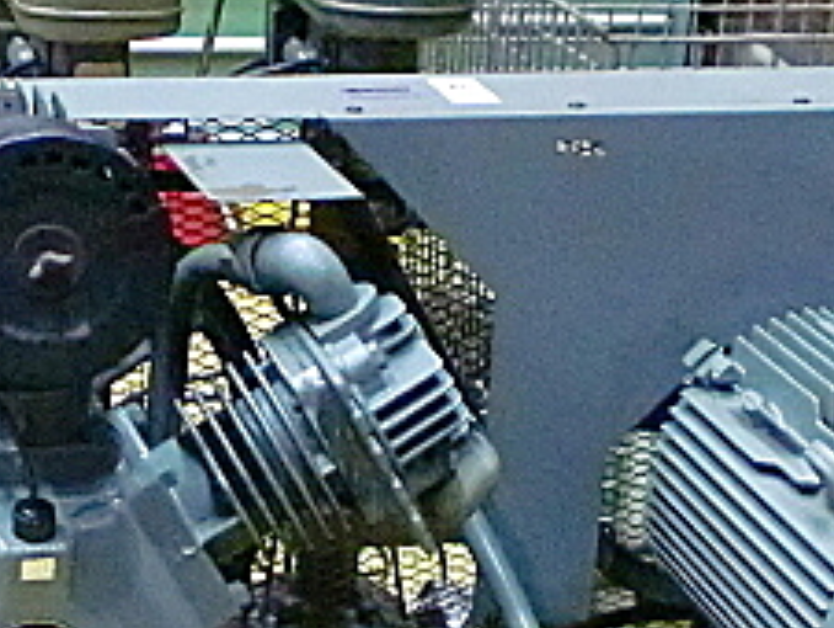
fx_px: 2388
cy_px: 580
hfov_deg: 19.8
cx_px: 354
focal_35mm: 99
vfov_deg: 14.8
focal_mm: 6.3
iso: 1600
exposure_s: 1/50
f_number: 3.1
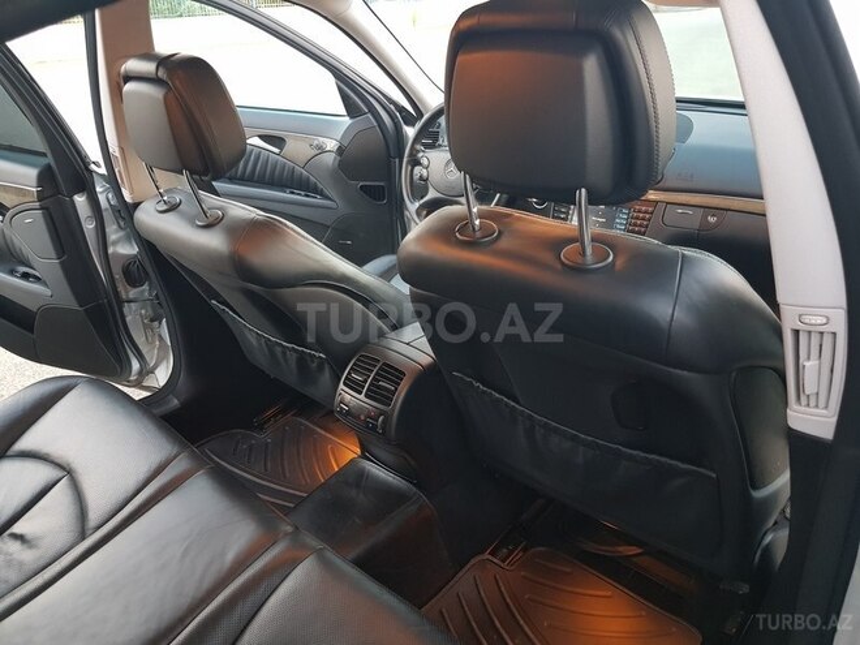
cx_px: 430
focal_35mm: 26
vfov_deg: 53.1
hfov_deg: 67.3
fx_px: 646
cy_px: 322
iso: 250
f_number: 1.7
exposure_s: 1/20
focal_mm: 4.2
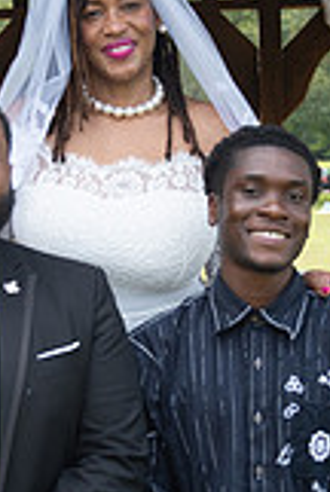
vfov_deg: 14.1
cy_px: 241
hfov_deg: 9.5
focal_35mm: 145
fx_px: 1985
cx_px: 125
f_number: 4.6
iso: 800
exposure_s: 1/1600
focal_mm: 50
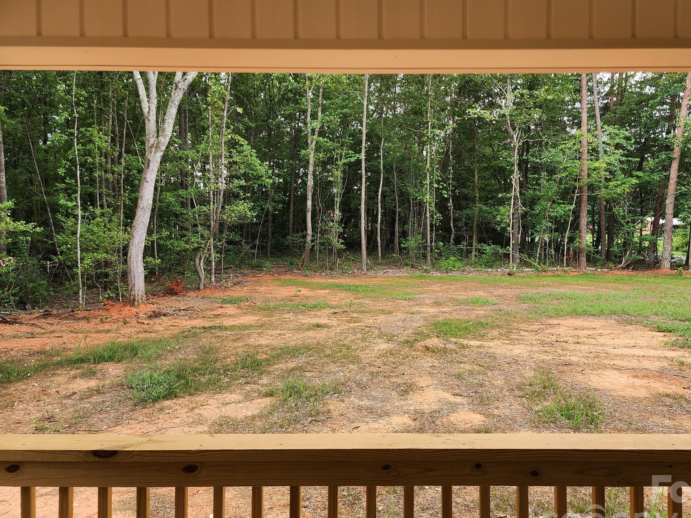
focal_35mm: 27
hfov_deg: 65.2
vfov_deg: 51.3
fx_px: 539
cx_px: 373
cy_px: 249
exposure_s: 1/180
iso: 20
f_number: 1.8
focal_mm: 6.4
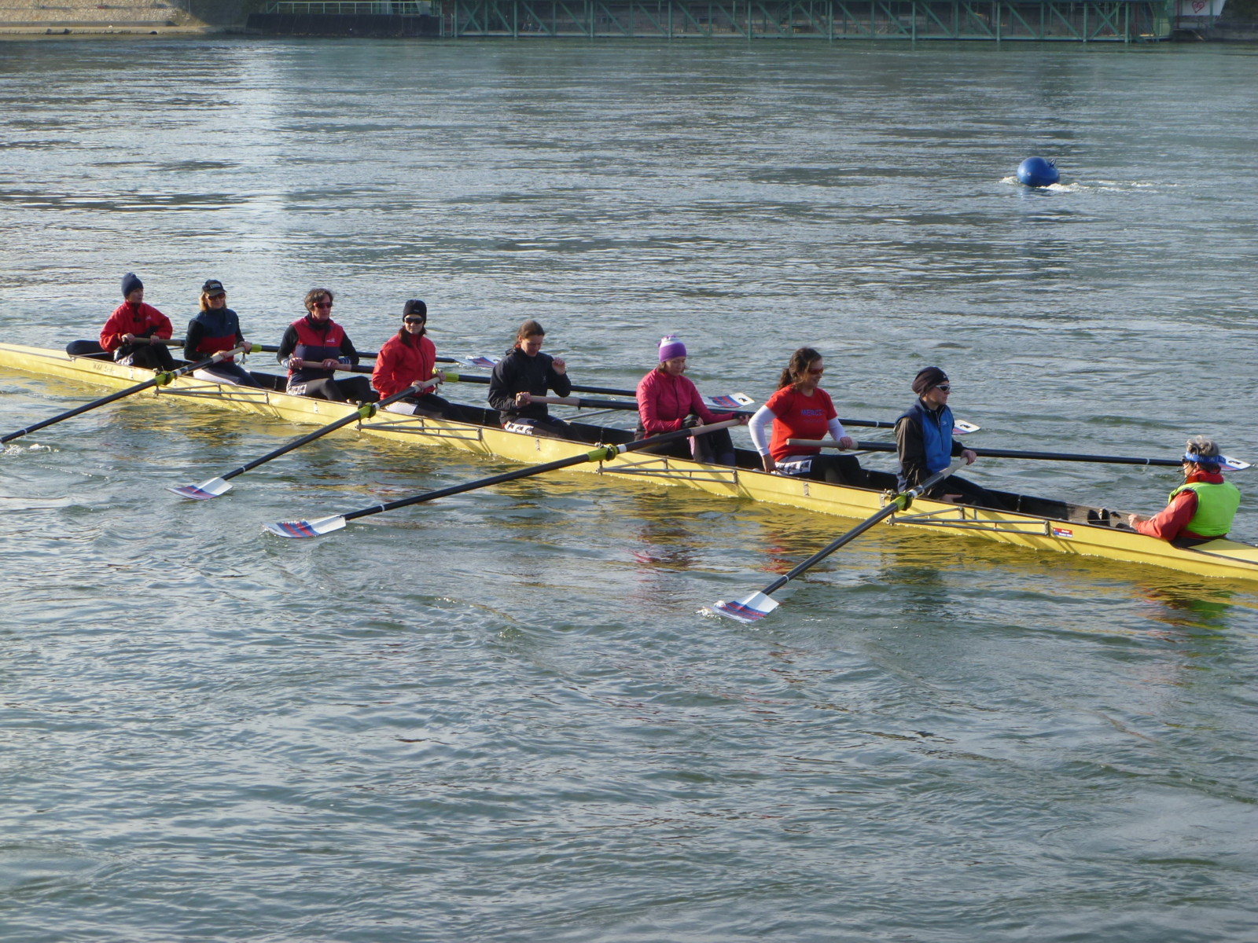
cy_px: 472
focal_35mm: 90
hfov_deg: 21.8
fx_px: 3271
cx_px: 629
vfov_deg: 16.4
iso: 80
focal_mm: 16.1
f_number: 4.6
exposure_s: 1/200
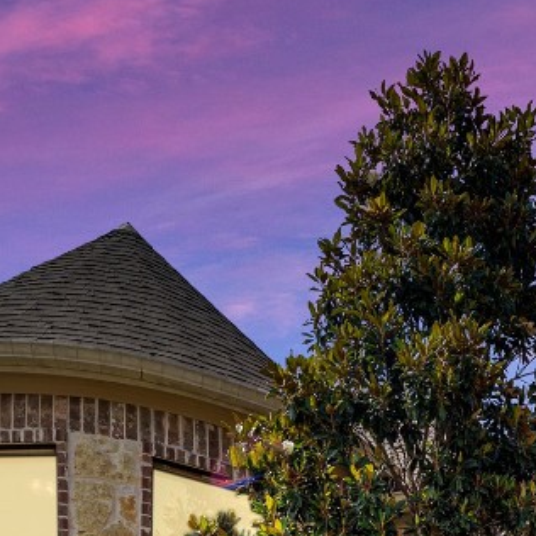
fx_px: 1034
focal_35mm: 59
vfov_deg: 26.1
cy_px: 636
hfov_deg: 27.0
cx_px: 570
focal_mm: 19
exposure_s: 1/250
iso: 320
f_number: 8
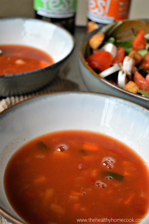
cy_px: 112
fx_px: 354
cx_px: 74
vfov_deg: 35.1
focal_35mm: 57
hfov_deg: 23.7
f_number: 5
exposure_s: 1/160
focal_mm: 38
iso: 3200
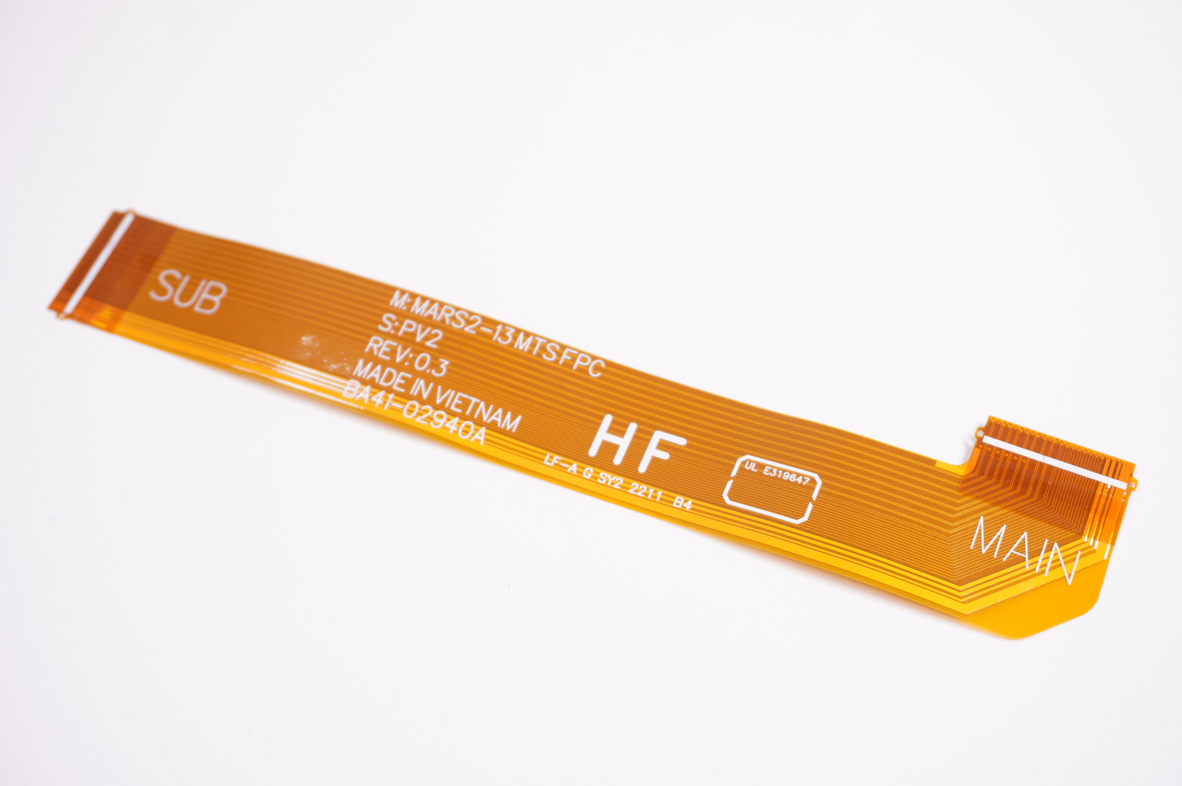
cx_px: 591
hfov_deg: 43.6
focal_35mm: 45
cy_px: 393
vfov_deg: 29.8
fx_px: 1476
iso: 160
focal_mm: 30
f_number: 5.6
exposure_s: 1/60
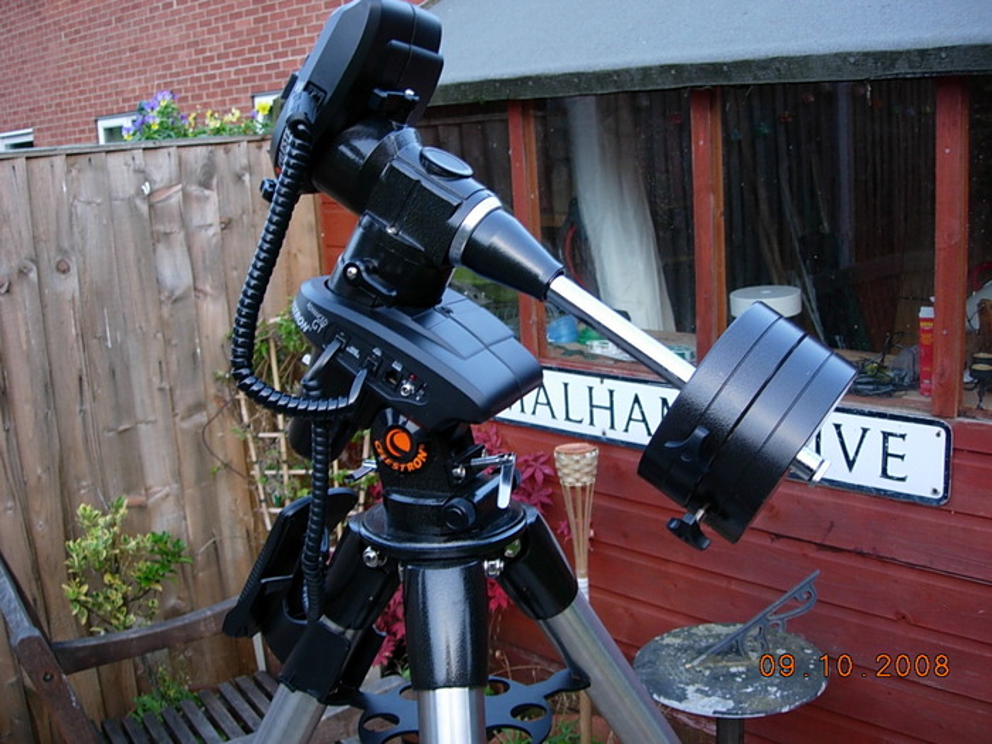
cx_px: 496
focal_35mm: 38
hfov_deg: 49.0
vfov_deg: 37.7
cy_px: 372
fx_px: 1089
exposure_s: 1/8.9
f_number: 2.8
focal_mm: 7.8
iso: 64
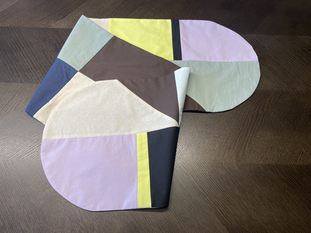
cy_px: 116
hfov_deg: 67.3
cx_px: 156
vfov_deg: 53.1
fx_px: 234
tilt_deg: -62.7
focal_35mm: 26
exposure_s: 1/100
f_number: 1.6
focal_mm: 4.2
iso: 64
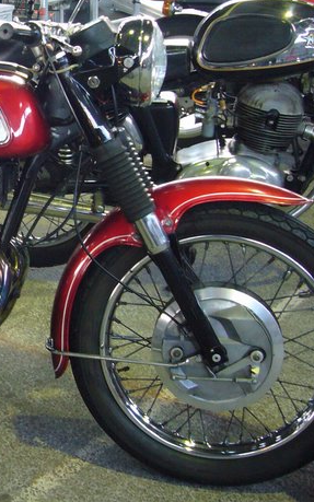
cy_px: 219
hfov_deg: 17.1
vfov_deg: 28.6
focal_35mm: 72
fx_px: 986
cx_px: -85
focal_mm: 6.4
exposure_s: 1/13
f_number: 3.2
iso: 200
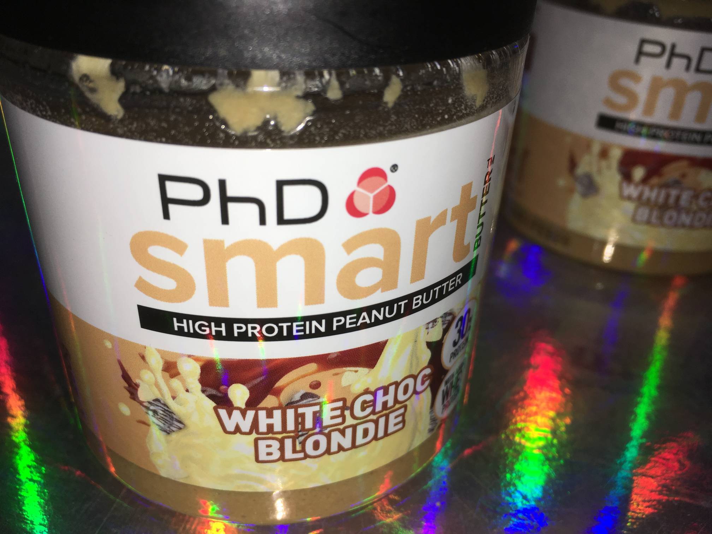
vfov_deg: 48.2
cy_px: 267
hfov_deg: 61.7
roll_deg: -2.4
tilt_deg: -33.0
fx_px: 596
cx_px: 356
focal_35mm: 29
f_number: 2.2
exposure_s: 1/777
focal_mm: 4.15
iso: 25
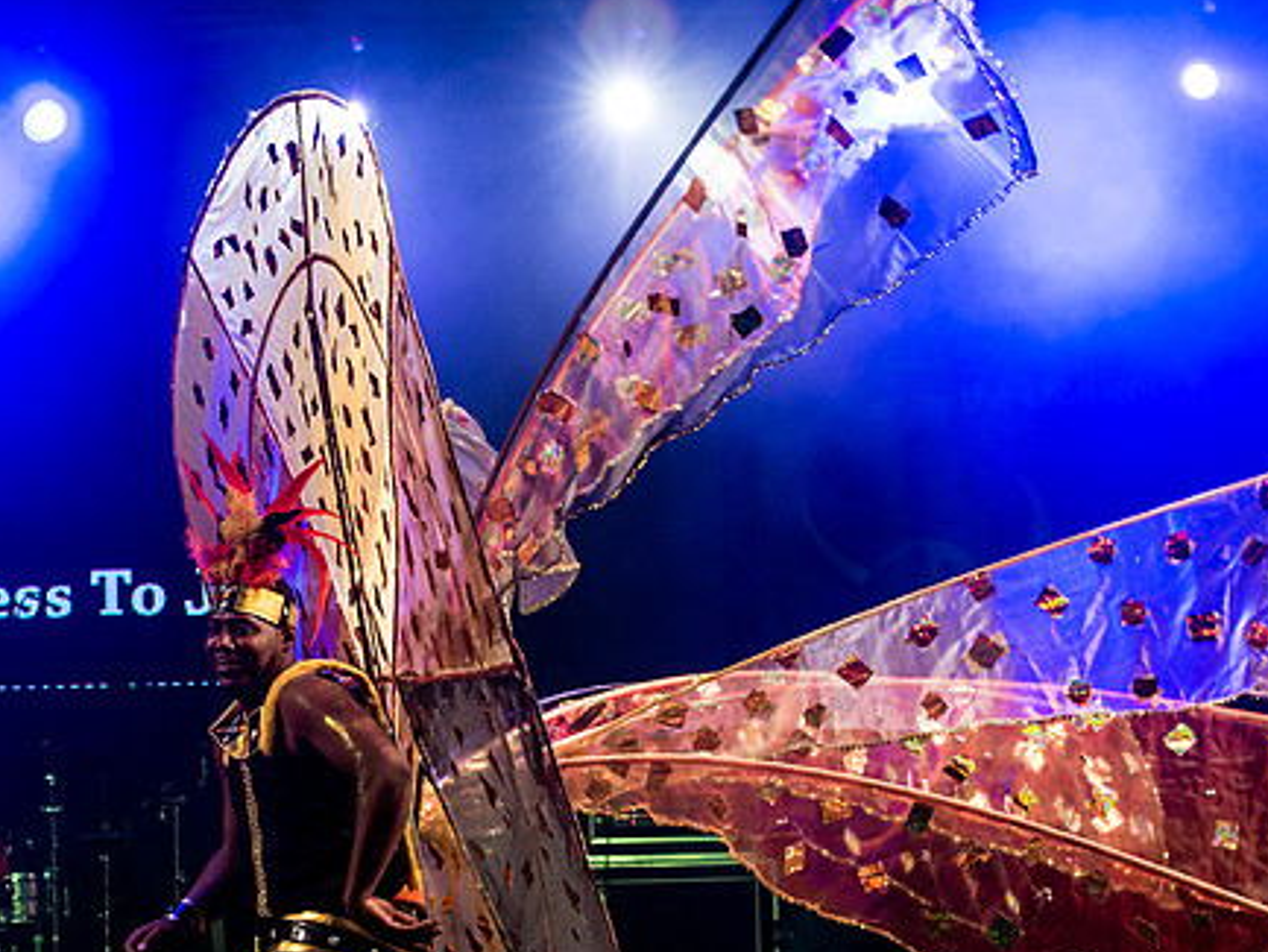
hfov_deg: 15.6
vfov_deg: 11.8
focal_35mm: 126
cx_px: 493
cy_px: 633
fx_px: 4617
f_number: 5.6
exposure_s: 1/320
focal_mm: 70
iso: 2000
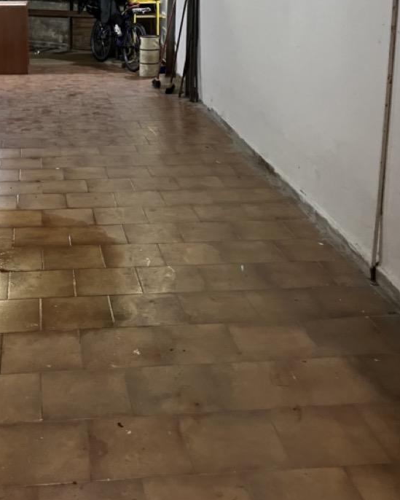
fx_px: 755
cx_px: 90
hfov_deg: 29.1
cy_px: 111
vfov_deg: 35.6
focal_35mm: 51
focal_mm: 3.99
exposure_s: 1/25
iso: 320
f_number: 1.8
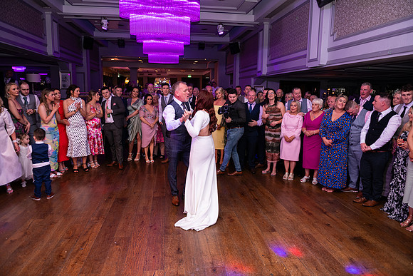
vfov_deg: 53.2
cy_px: 138
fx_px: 275
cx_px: 206
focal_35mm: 24
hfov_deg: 73.7
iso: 500
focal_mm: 24
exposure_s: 1/160
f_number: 3.5
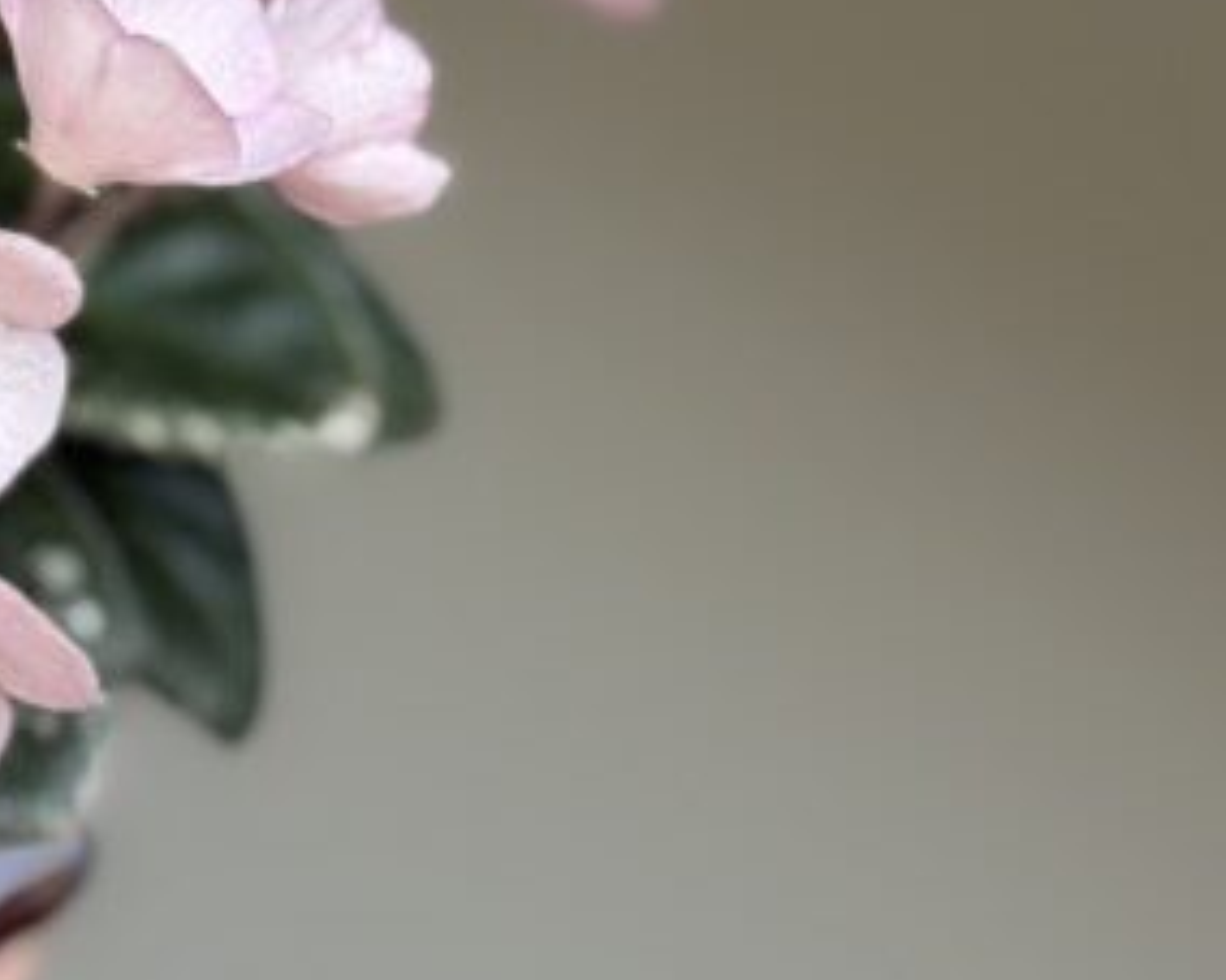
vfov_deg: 8.4
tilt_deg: -25.8
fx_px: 6638
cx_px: -259
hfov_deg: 10.4
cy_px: -22
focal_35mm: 183
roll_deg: +0.5
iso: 32
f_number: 1.6
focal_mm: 5.96
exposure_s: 1/121
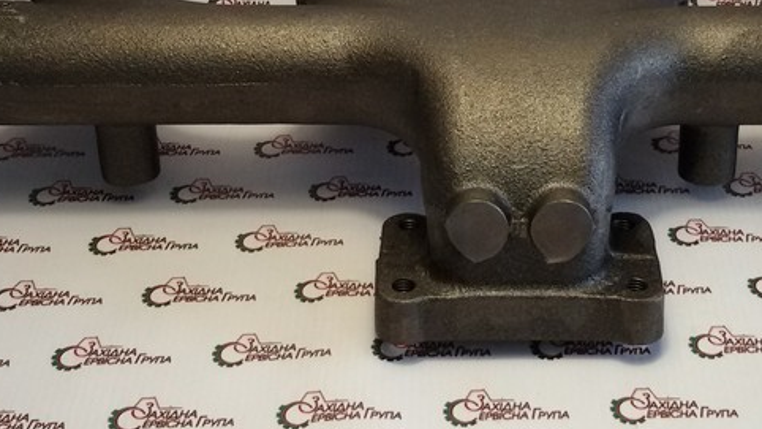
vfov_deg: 17.1
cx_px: 465
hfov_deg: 30.1
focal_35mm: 70
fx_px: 1414
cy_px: 87
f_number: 2.4
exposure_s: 1/100
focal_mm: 2.93
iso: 80
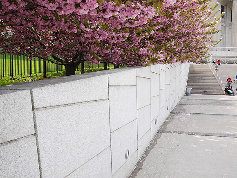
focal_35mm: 40
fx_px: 274
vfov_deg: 36.0
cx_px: 118
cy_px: 89
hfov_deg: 46.8
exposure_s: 1/125
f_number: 6.3
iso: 100
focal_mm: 20
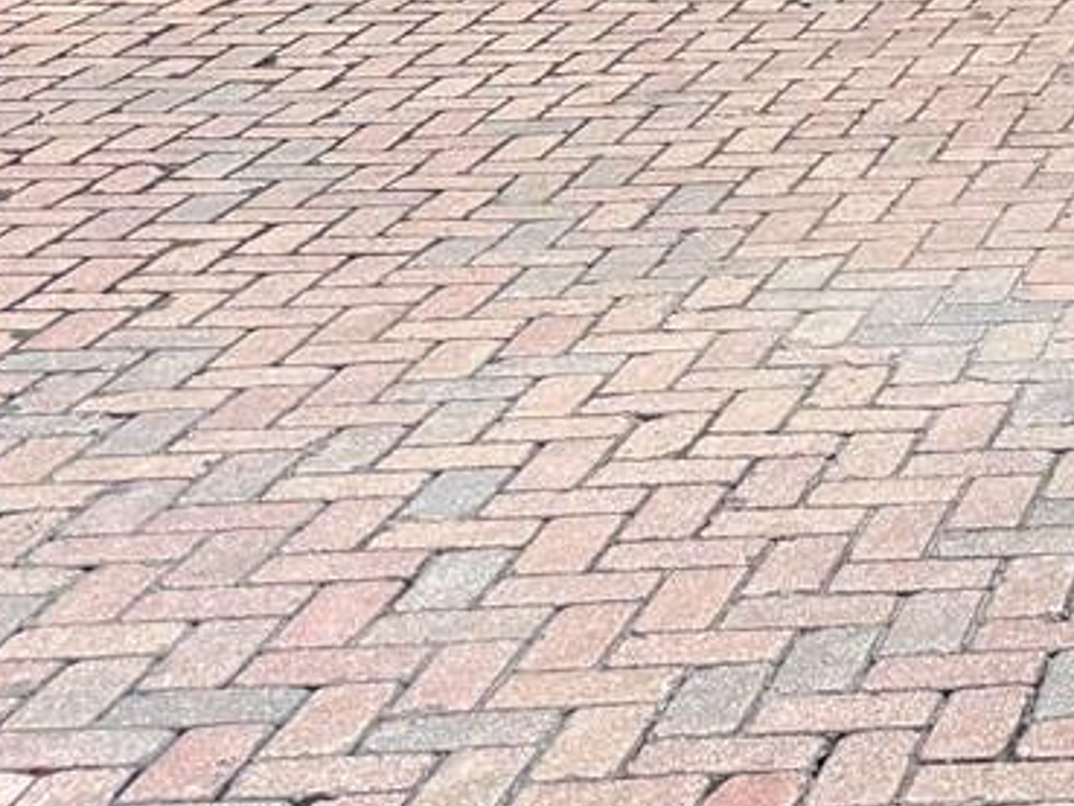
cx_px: 2148
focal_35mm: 104
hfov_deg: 15.2
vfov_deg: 12.9
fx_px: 3228
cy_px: -640
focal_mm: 6.76
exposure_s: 1/7353
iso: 80
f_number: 1.78
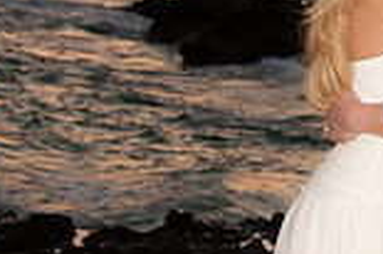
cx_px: 484
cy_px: -85
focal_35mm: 157
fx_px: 1669
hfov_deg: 12.7
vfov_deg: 8.6
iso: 800
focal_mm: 28
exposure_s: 1/1600
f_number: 2.8
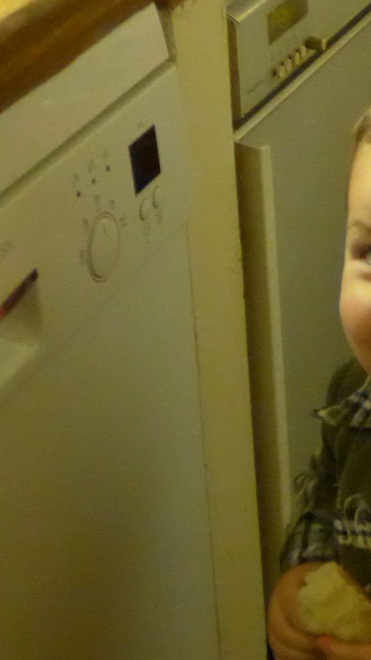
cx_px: 545
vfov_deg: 20.4
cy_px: 318
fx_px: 1837
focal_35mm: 105
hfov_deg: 11.1
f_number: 3
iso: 1600
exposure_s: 1/50
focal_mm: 9.5
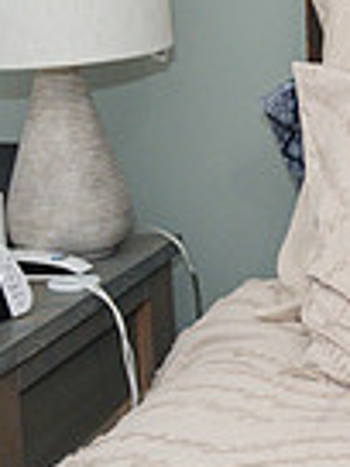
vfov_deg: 15.2
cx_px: 981
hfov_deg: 9.5
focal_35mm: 129
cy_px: 101
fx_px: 1740
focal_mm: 31.5
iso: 800
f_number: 4
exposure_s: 1/320
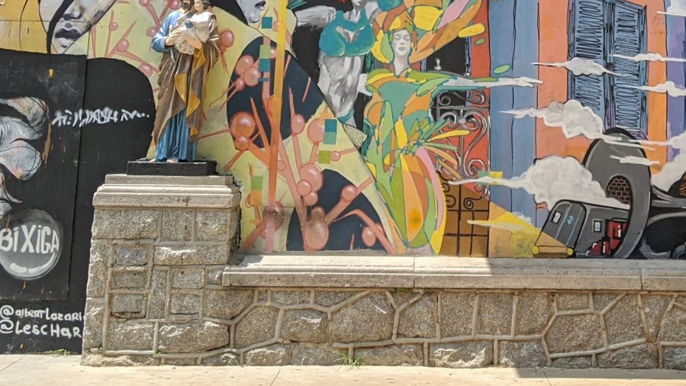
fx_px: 1219
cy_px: -172
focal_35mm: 67
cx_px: 477
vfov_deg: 16.6
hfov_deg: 31.1
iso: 64
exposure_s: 1/2611
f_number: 1.8
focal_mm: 4.44
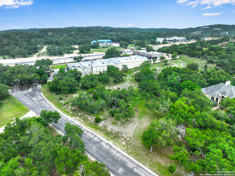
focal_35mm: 24
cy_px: 88
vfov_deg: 56.8
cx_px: 118
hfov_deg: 71.6
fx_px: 163
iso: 100
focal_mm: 12.29
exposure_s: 1/640
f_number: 2.8
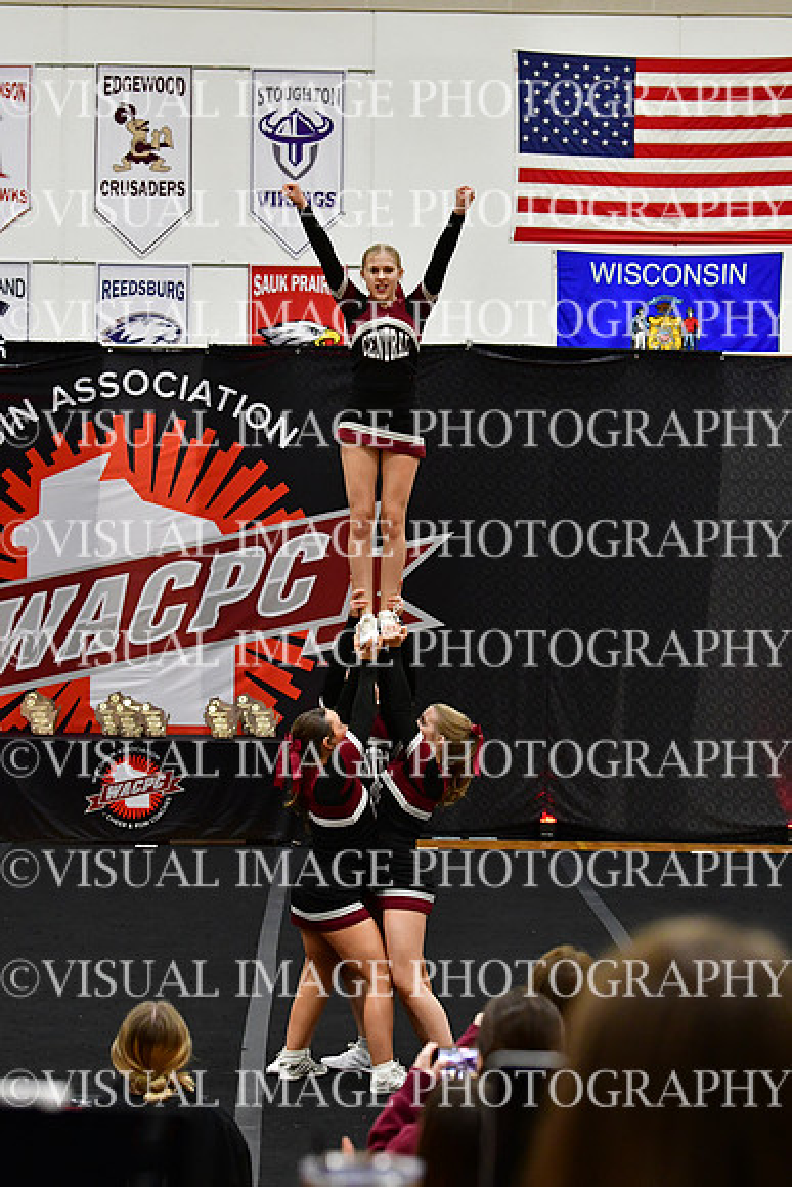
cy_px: 594
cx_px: 396
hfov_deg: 12.2
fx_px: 3694
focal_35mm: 112
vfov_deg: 18.3
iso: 4000
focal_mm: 75
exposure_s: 1/500
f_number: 4
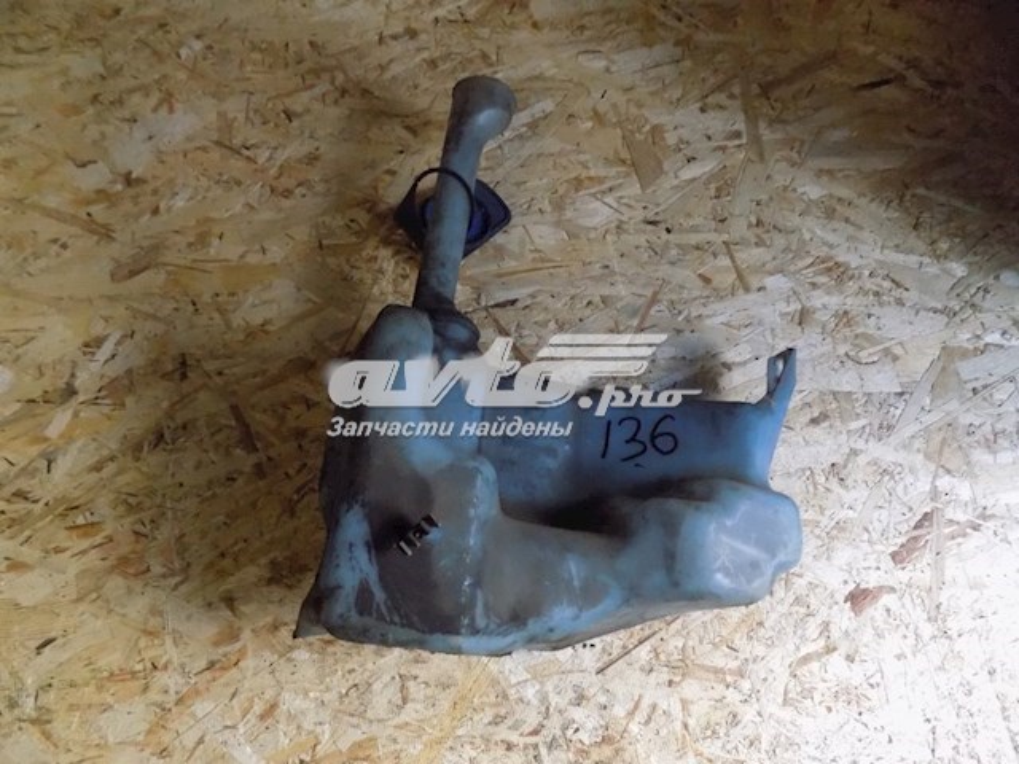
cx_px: 510
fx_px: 677
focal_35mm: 23
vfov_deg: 58.9
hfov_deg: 73.9
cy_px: 382
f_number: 3.1
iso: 720
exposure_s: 1/125
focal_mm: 4
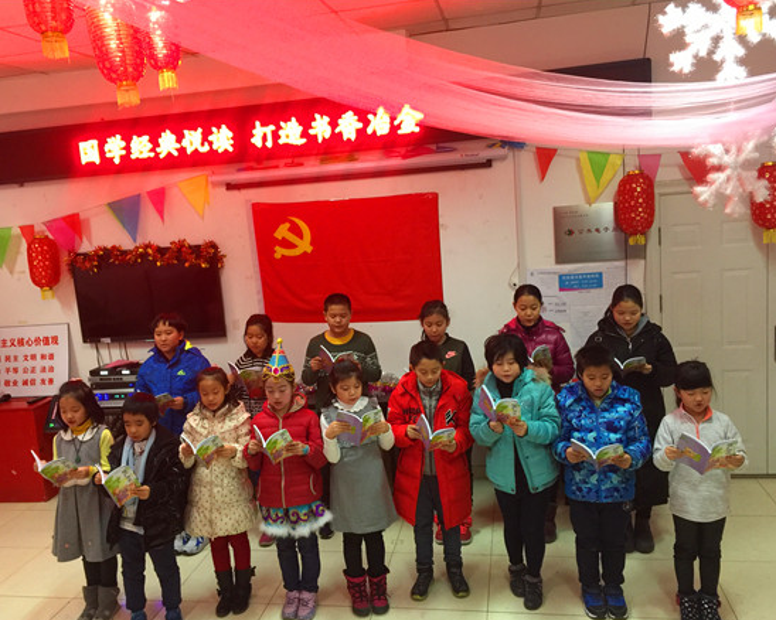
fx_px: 712
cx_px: 368
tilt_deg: -9.2
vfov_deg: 47.1
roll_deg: +3.6
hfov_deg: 57.2
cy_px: 314
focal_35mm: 31
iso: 100
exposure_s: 1/10
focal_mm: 4.15
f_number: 2.2
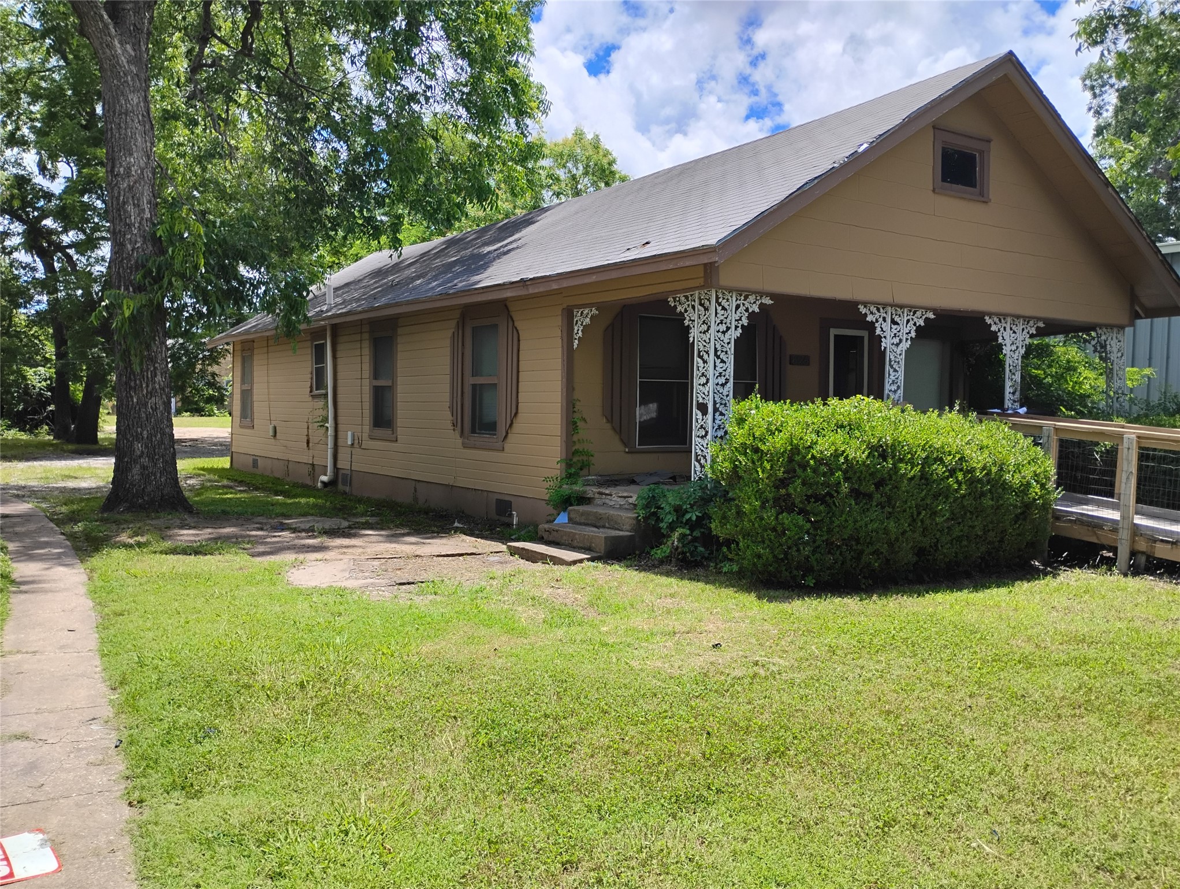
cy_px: 444
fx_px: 956
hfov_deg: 63.4
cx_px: 590
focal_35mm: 28
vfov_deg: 49.9
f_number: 1.8
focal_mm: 4.26
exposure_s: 1/649
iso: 100
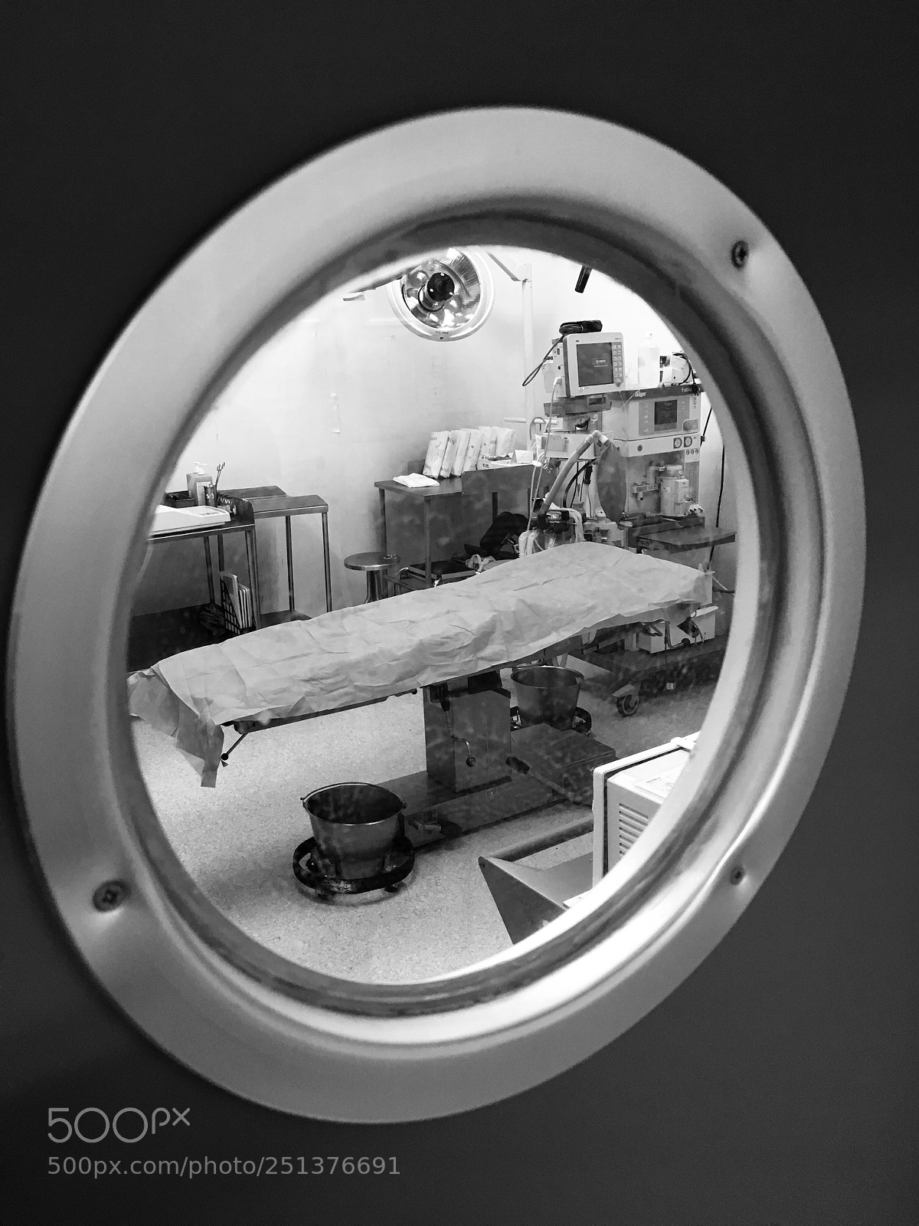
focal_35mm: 29
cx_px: 460
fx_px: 1027
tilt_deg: -15.3
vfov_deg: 61.7
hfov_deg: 48.2
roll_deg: +1.9
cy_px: 613
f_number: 2.2
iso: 80
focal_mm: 4.15
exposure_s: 1/30
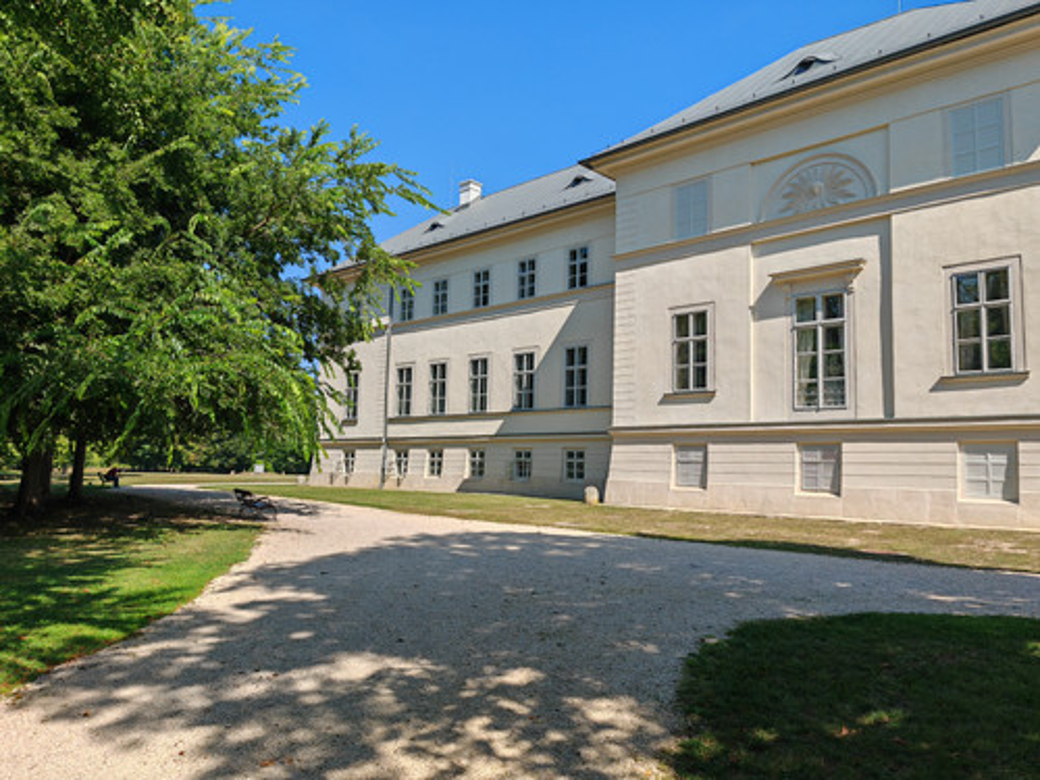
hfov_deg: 65.3
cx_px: 520
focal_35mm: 27
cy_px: 390
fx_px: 811
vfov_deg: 51.4
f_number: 1.6
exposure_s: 1/2400
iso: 50
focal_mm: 7.62
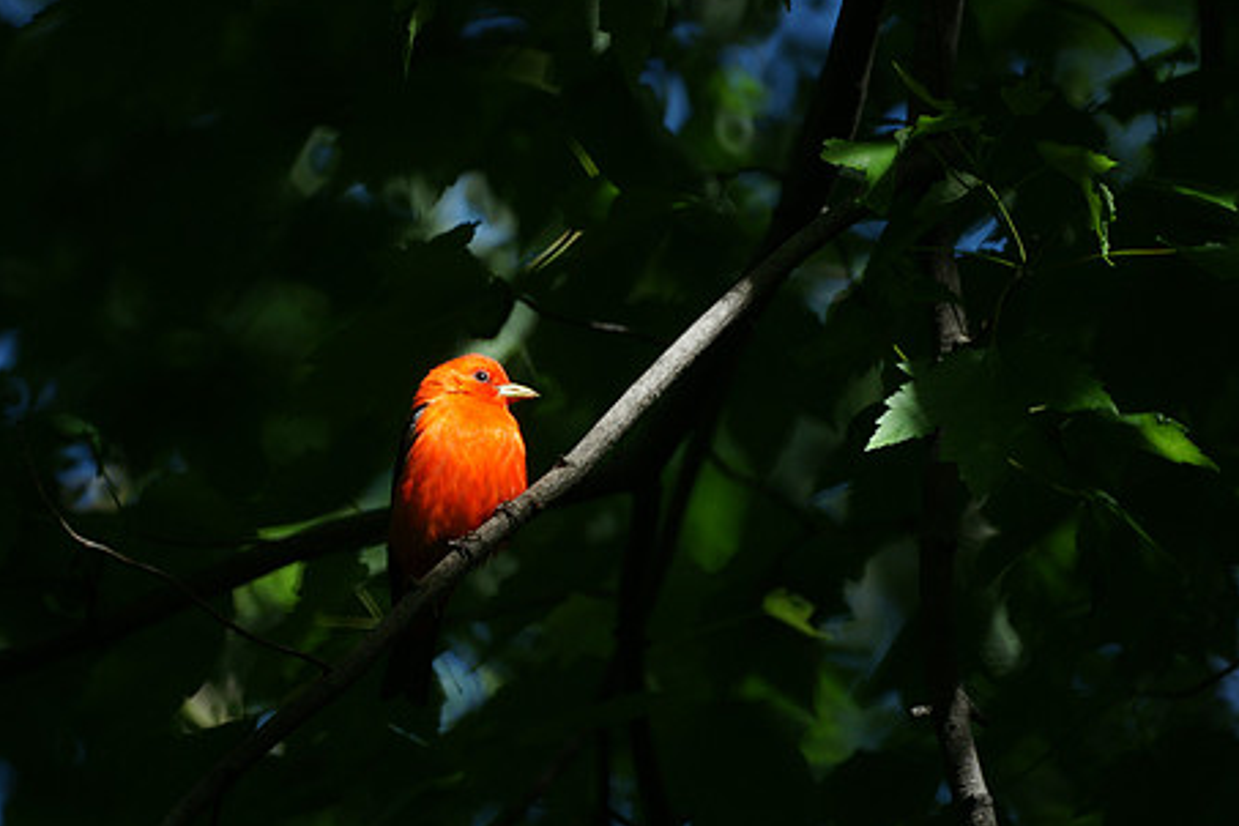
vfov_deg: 1.4
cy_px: 447
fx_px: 33072
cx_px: 481
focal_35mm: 961
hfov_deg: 2.1
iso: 400
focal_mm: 500
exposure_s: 1/250
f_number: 8
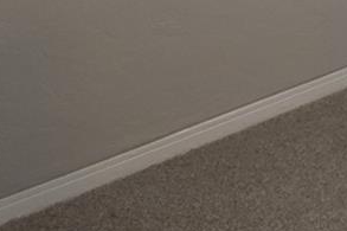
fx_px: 790
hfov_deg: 18.7
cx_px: 636
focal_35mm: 82
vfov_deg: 12.6
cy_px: -336
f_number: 3.5
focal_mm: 10
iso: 800
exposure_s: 1/90
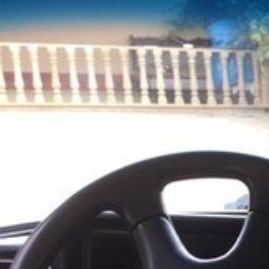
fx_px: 914
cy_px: 357
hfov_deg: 14.4
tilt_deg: -18.9
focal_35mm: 104
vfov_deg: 15.8
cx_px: 505
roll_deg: -3.6
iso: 50
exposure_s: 1/50
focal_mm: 4.15
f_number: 2.2
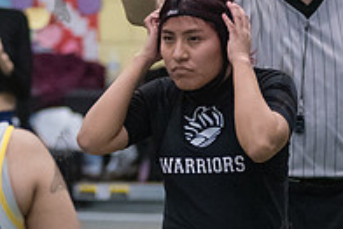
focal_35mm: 416
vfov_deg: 3.3
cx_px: 60
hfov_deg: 4.9
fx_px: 3966
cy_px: 162
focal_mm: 125
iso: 8000
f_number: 3.5
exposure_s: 1/640
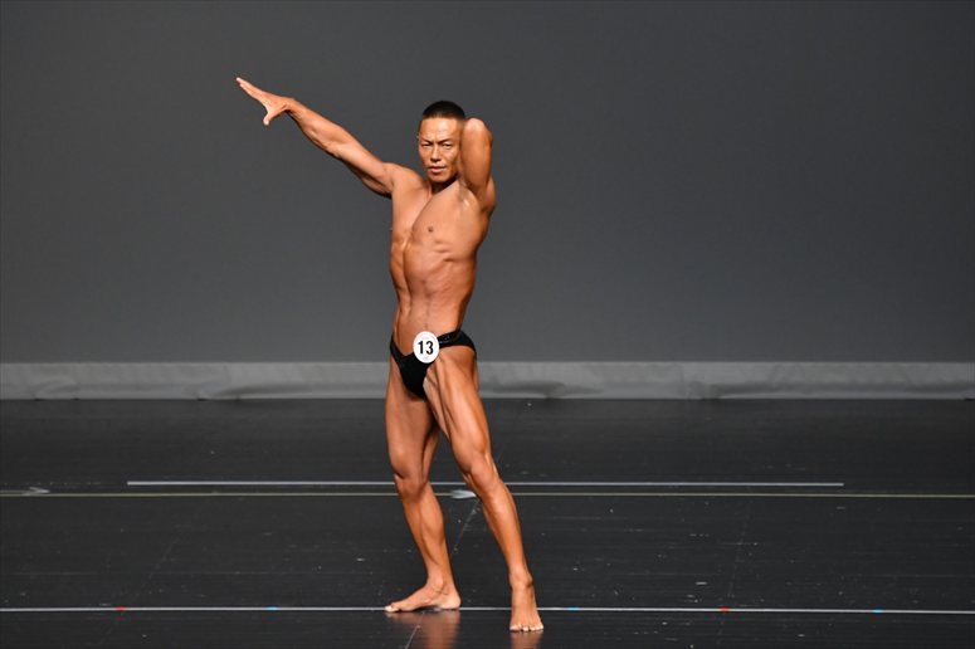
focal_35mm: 315
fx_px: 8527
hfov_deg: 6.5
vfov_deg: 4.4
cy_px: 324
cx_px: 488
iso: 2500
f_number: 5.6
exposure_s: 1/400
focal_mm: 210
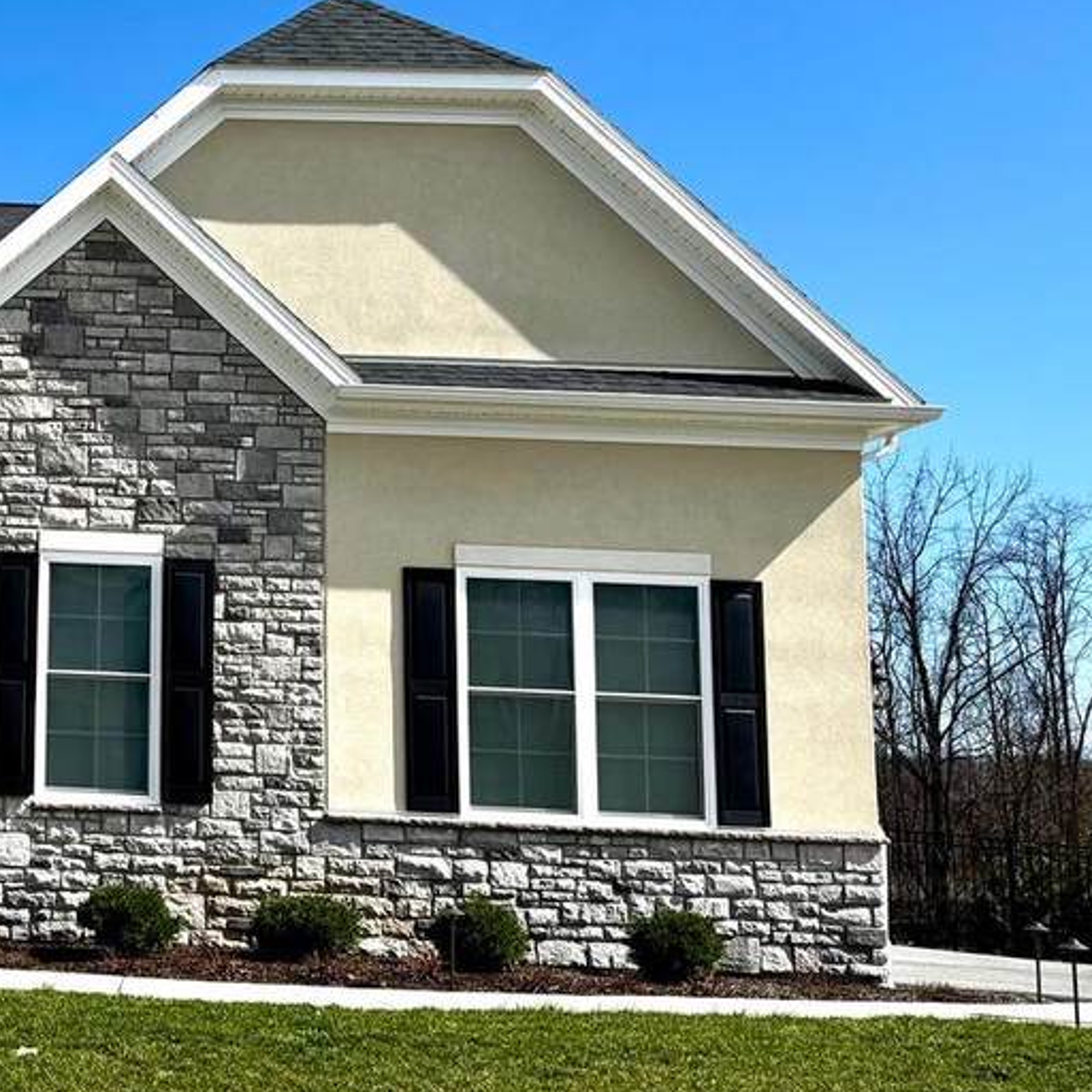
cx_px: -149
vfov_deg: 32.2
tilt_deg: +8.8
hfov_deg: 28.8
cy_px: 503
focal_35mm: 53
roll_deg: -2.5
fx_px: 1892
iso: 80
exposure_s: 1/5348
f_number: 1.78
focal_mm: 6.76
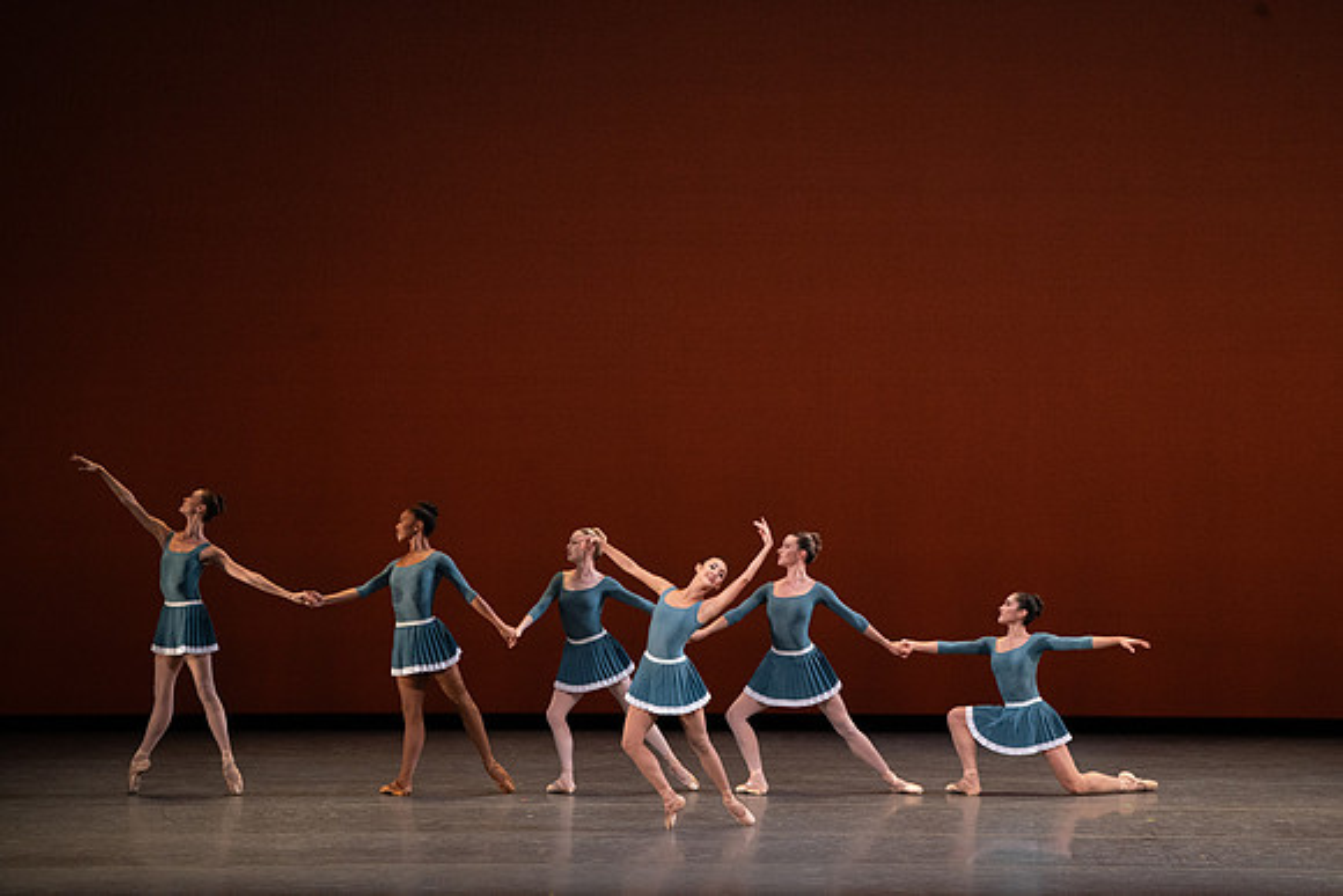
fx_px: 6903
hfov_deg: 11.1
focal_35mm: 185
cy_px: 448
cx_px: 672
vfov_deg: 7.4
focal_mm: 185
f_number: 9
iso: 5000
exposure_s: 1/400
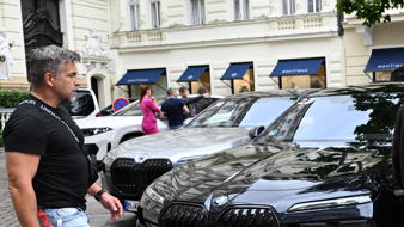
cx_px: 336
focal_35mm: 62
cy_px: 180
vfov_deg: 19.2
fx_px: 664
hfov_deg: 32.7
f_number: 4.5
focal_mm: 29
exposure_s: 1/800
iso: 1000
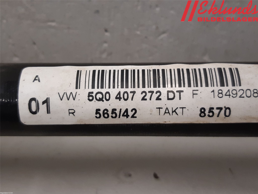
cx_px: 129
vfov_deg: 53.1
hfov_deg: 67.3
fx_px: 194
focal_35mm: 26
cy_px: 97
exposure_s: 1/50
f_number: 1.7
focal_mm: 3.93
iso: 125
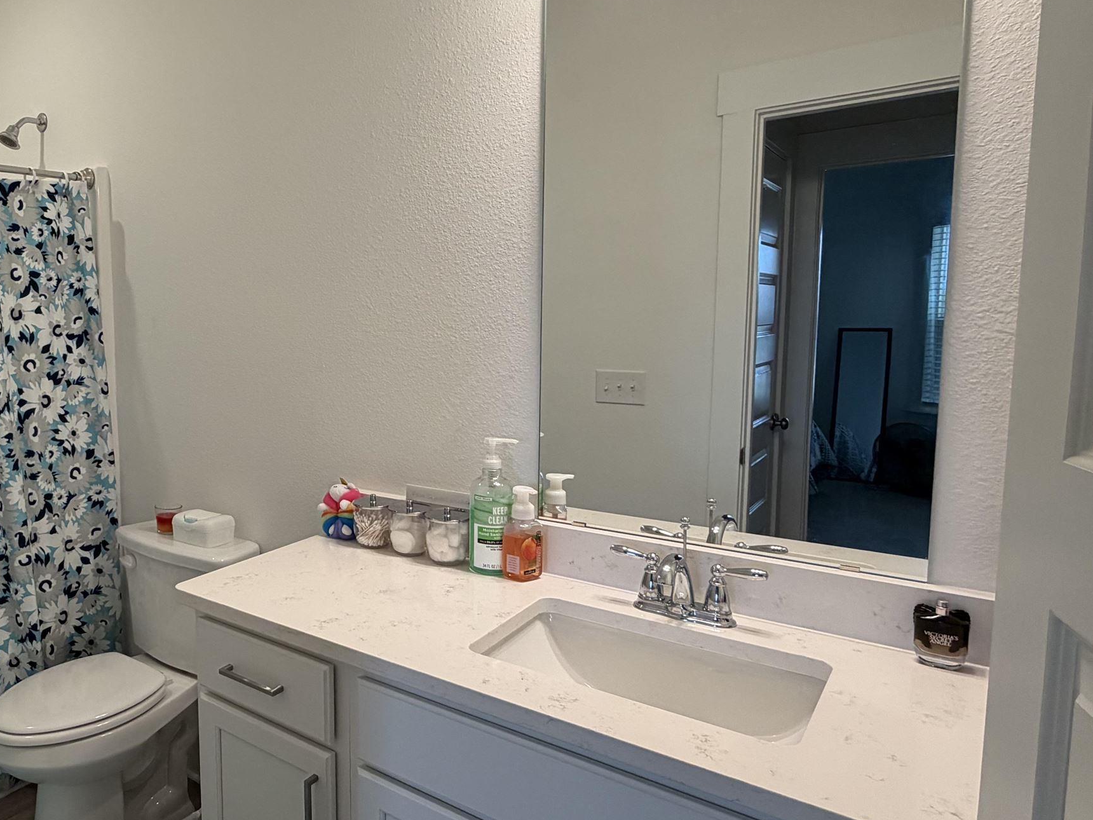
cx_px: 248
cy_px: 397
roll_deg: +0.5
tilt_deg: -5.9
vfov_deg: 54.9
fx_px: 789
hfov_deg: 64.4
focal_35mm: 25
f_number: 2.2
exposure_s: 1/120
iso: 125
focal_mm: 2.22
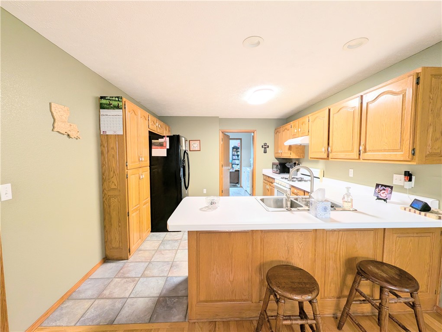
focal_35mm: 13
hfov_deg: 106.1
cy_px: 166
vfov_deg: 90.0
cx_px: 221
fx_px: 166
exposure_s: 1/24
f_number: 2.2
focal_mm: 1.95
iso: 66
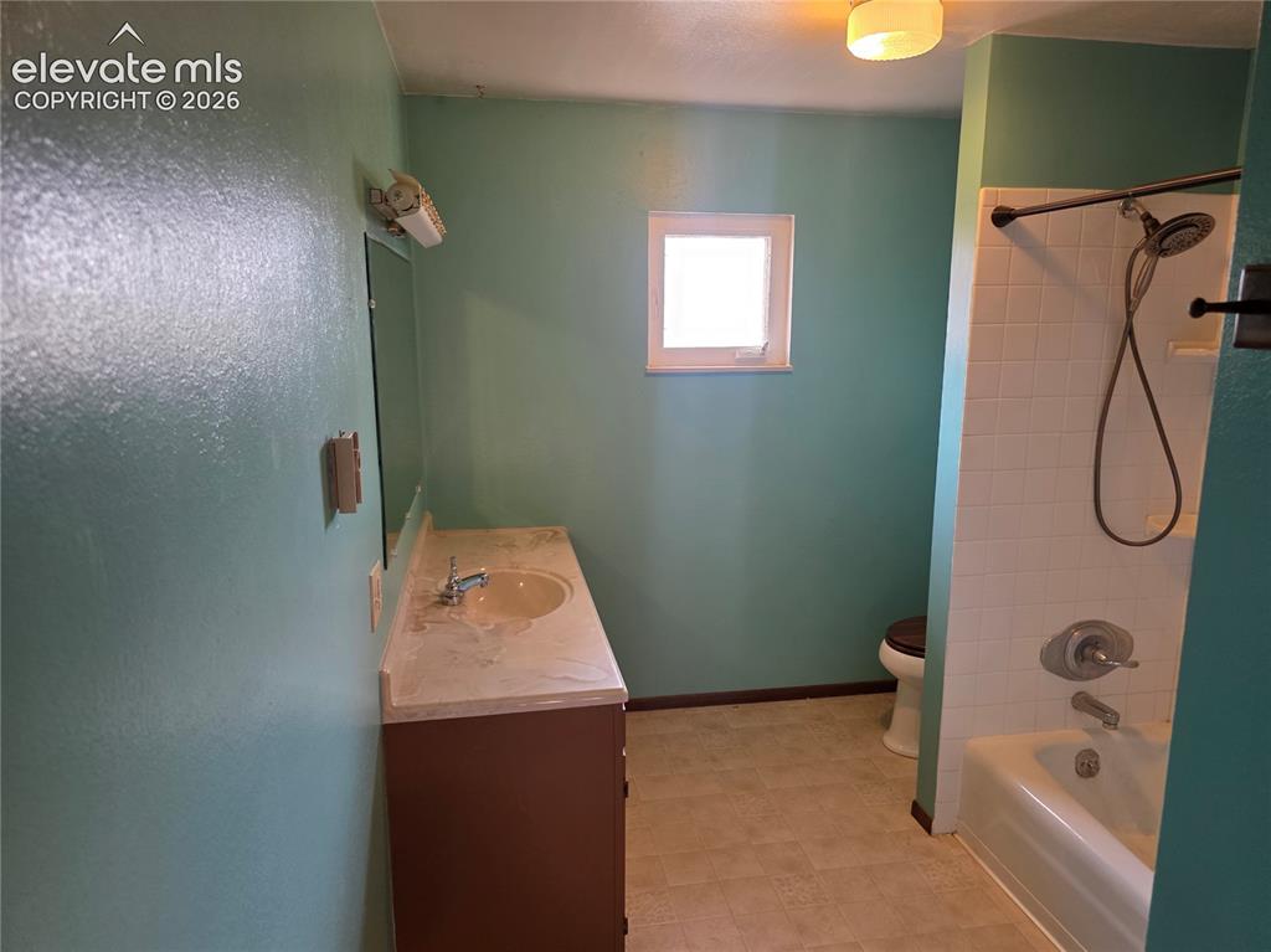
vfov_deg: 58.8
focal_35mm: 23
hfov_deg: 74.0
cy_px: 476
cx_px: 636
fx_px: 844
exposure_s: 1/120
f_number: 1.7
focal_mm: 6.3
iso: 320
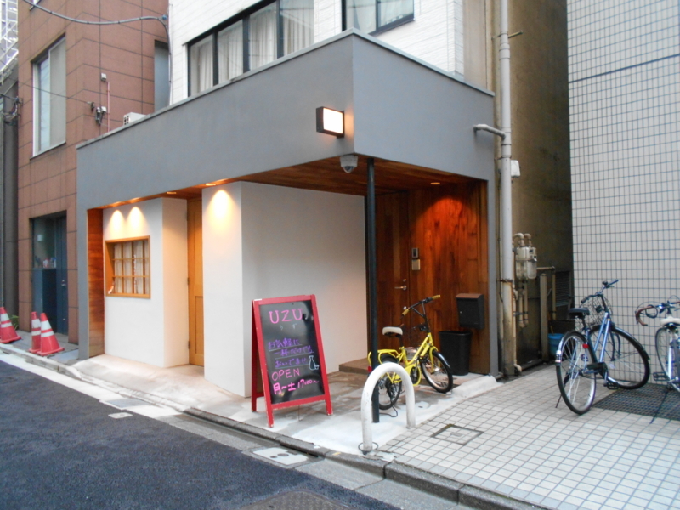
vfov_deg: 53.1
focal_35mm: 26
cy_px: 255
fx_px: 511
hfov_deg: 67.3
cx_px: 340
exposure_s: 1/30
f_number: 3.2
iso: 400
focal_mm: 4.6
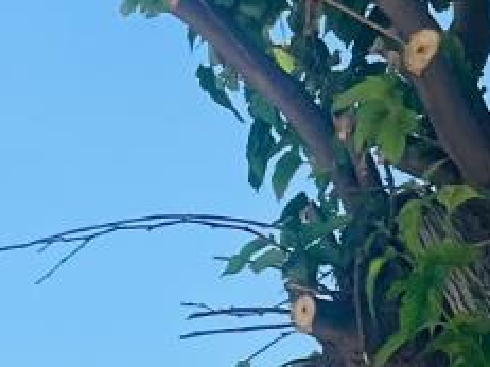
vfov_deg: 7.8
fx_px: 2391
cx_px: -350
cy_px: 1053
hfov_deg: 11.0
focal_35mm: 169
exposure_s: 1/4310
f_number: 1.6
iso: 50
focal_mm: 5.1
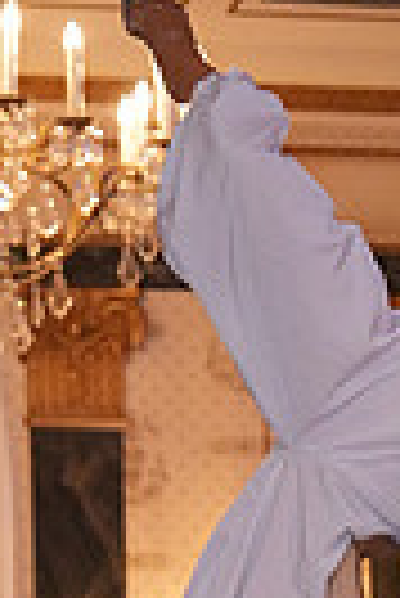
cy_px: 1070
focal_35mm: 354
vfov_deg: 5.7
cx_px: 483
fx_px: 5884
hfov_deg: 3.9
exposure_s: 1/250
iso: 8000
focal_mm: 81
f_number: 3.2
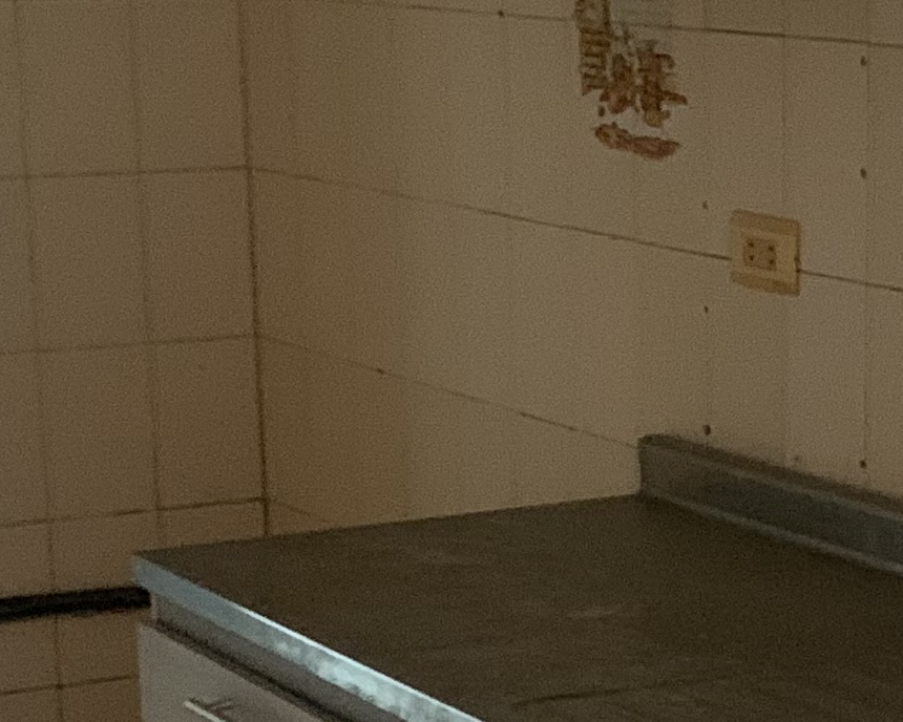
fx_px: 3180
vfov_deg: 12.9
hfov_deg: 15.9
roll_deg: -0.9
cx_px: 861
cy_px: 646
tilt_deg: -13.3
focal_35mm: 119
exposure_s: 1/30
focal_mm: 4.25
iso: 400
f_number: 1.8
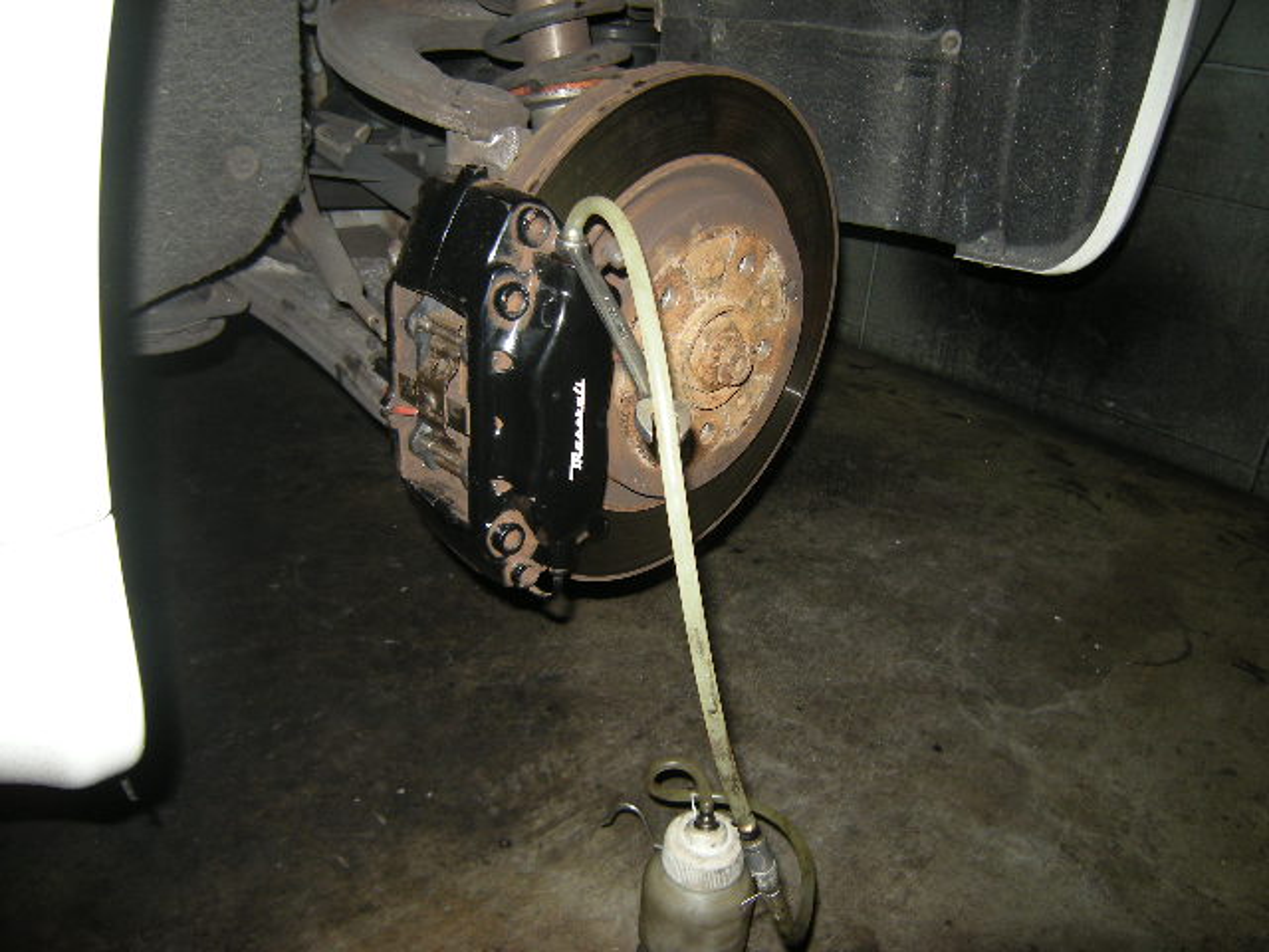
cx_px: 634
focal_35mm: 28
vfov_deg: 49.7
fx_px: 1026
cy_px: 476
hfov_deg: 63.4
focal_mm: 4.7
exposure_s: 1/60
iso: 112
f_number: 2.8
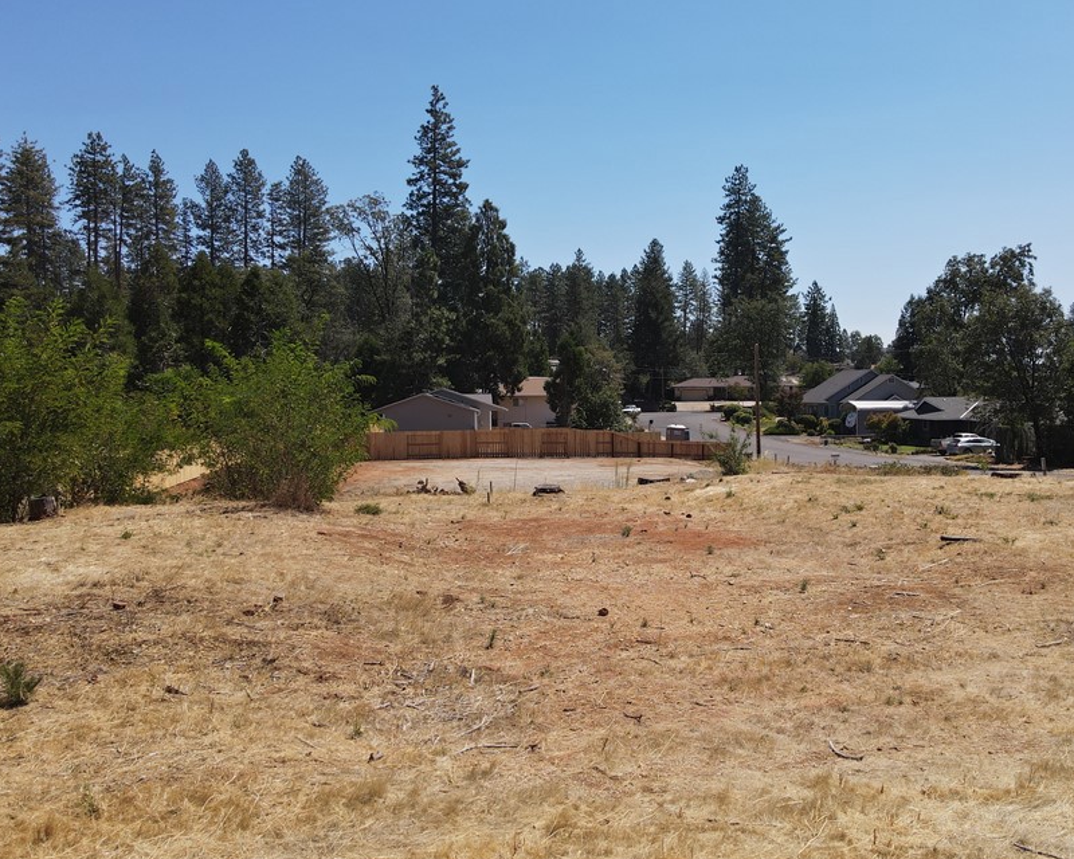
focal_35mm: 30
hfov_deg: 58.4
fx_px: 954
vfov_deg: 48.5
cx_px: 635
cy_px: 407
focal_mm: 4.5
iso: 100
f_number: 2.8
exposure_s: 1/800
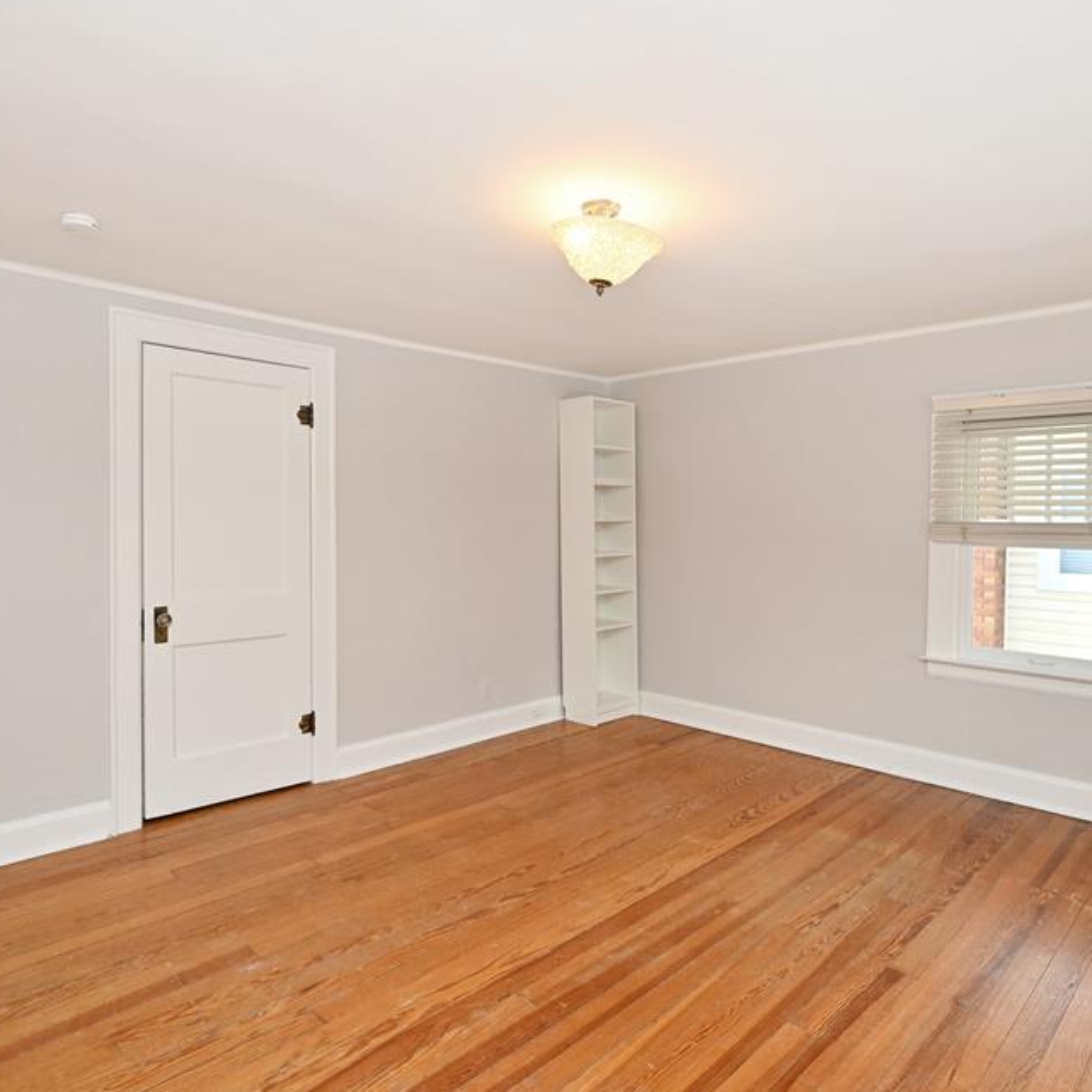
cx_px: 550
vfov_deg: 77.7
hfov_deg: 77.7
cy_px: 555
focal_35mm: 19
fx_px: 678
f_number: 11
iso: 800
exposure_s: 1/60
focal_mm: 14
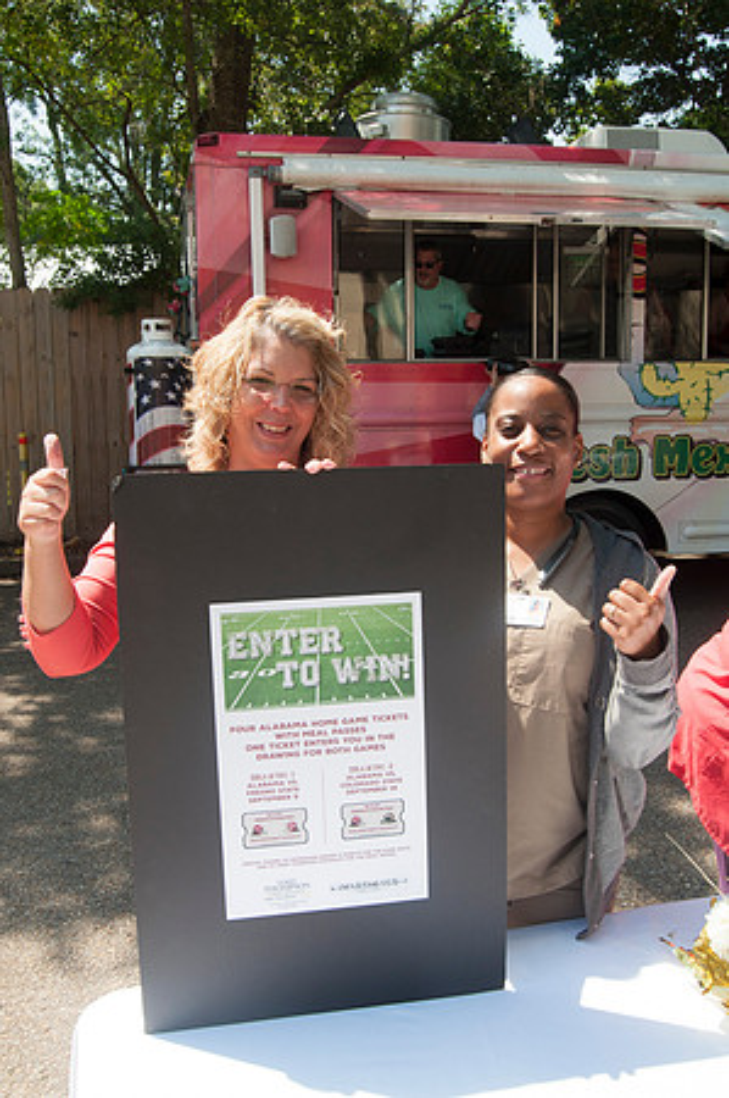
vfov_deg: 57.3
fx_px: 1005
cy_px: 549
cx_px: 364
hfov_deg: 39.9
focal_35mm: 33
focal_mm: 22
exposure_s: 1/200
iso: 200
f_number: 8
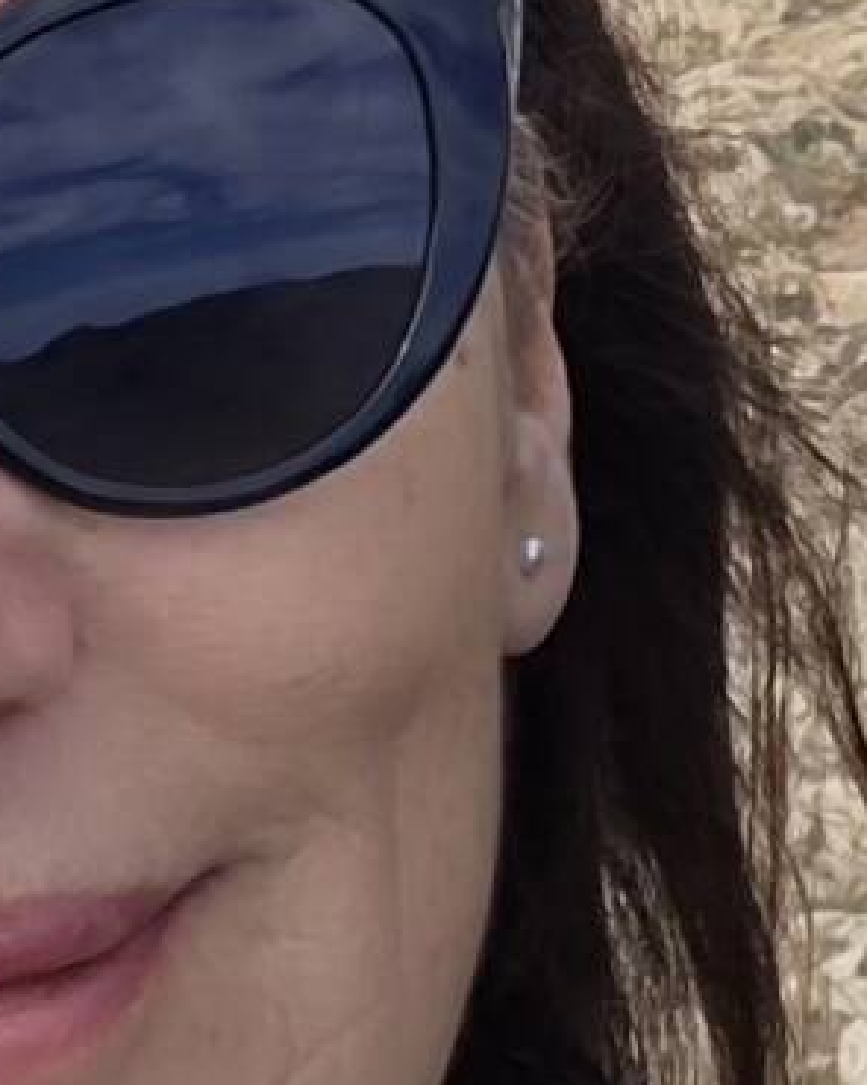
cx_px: 1082
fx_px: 5519
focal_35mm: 172
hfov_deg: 8.9
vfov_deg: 10.0
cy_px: -1364
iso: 25
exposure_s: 1/476
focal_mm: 3.3
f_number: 2.2
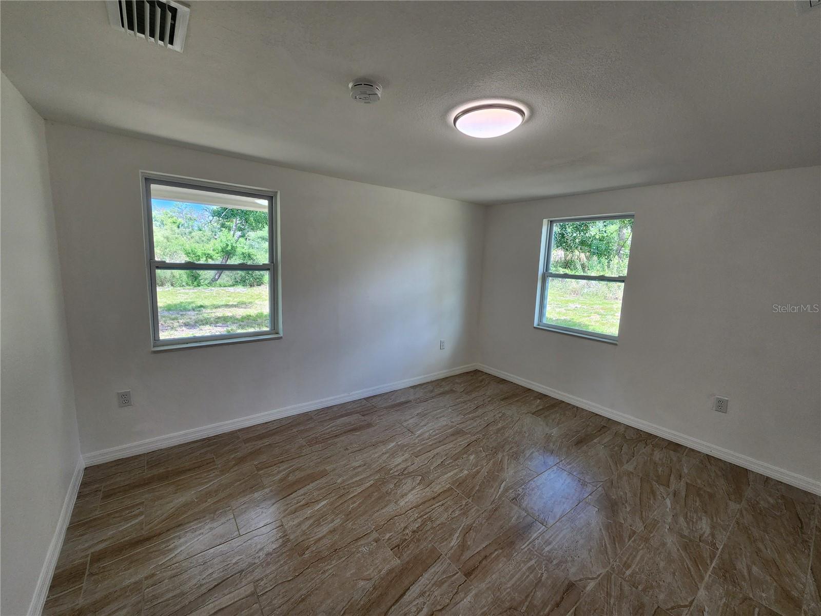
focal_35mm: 13
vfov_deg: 89.9
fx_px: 308
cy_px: 308
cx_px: 410
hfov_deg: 106.2
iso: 80
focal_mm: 2.2
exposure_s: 1/120
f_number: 2.2
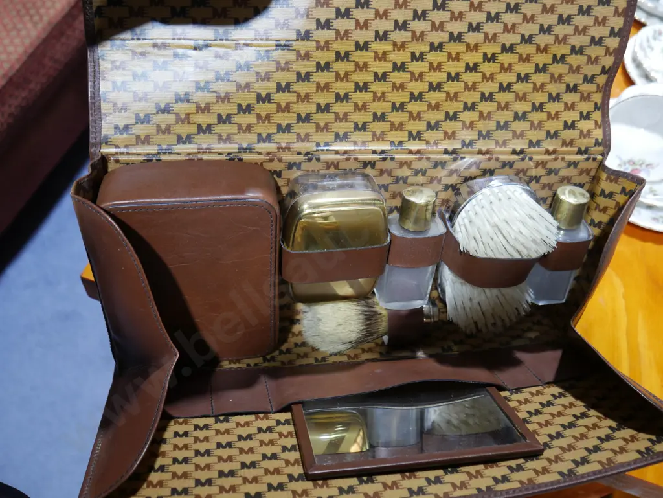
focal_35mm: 32
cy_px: 249
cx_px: 332
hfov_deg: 56.8
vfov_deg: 44.2
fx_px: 613
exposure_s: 1/60
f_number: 3.6
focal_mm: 16
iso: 500
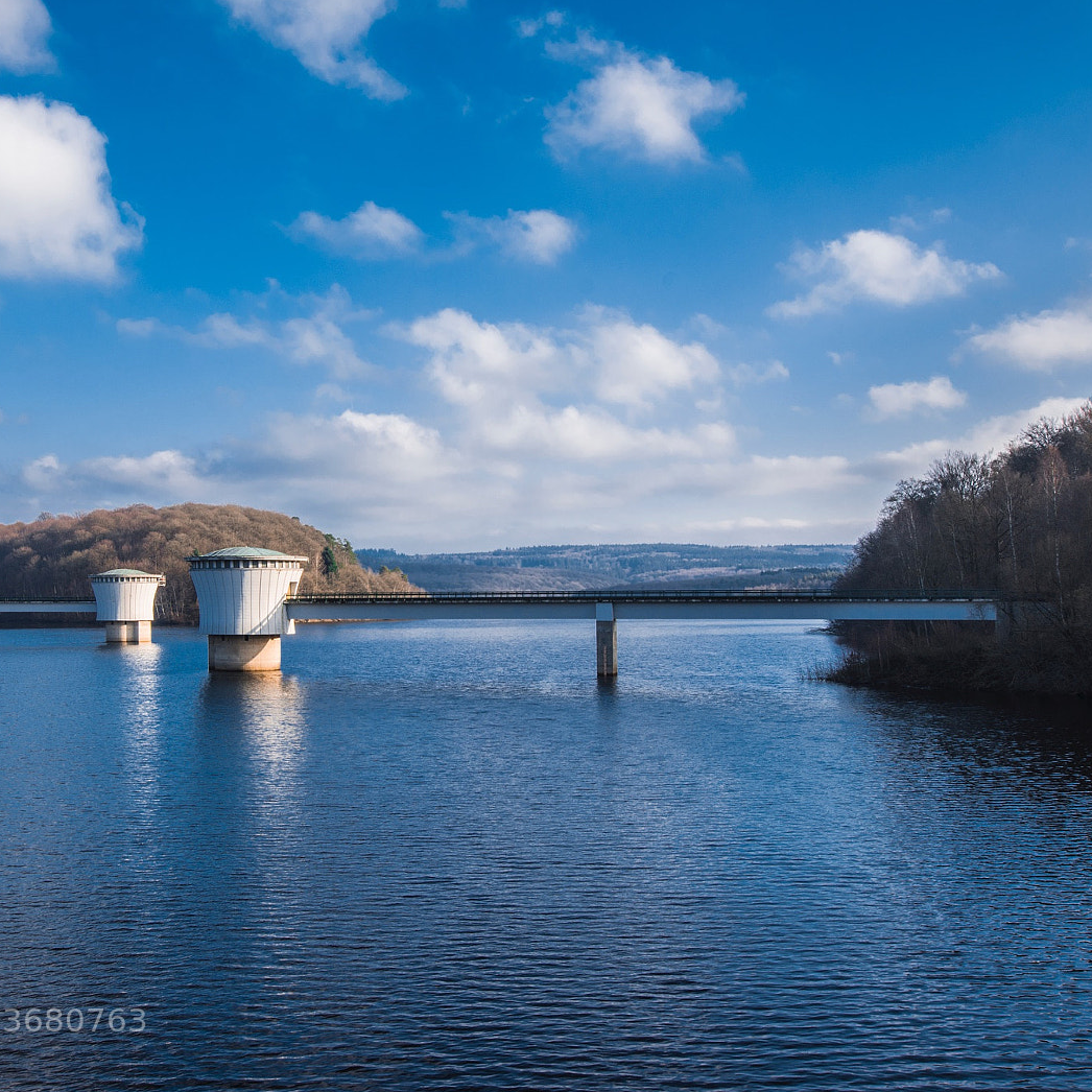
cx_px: 435
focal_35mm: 39
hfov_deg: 42.6
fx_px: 1392
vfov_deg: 42.8
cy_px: 546
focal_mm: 20
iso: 100
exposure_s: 1/80
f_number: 11
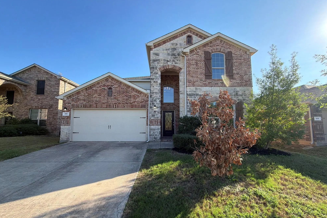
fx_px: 136
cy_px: 114
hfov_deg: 100.4
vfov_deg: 77.3
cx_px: 162
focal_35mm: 15
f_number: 2.2
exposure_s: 1/291
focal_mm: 2.22
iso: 50
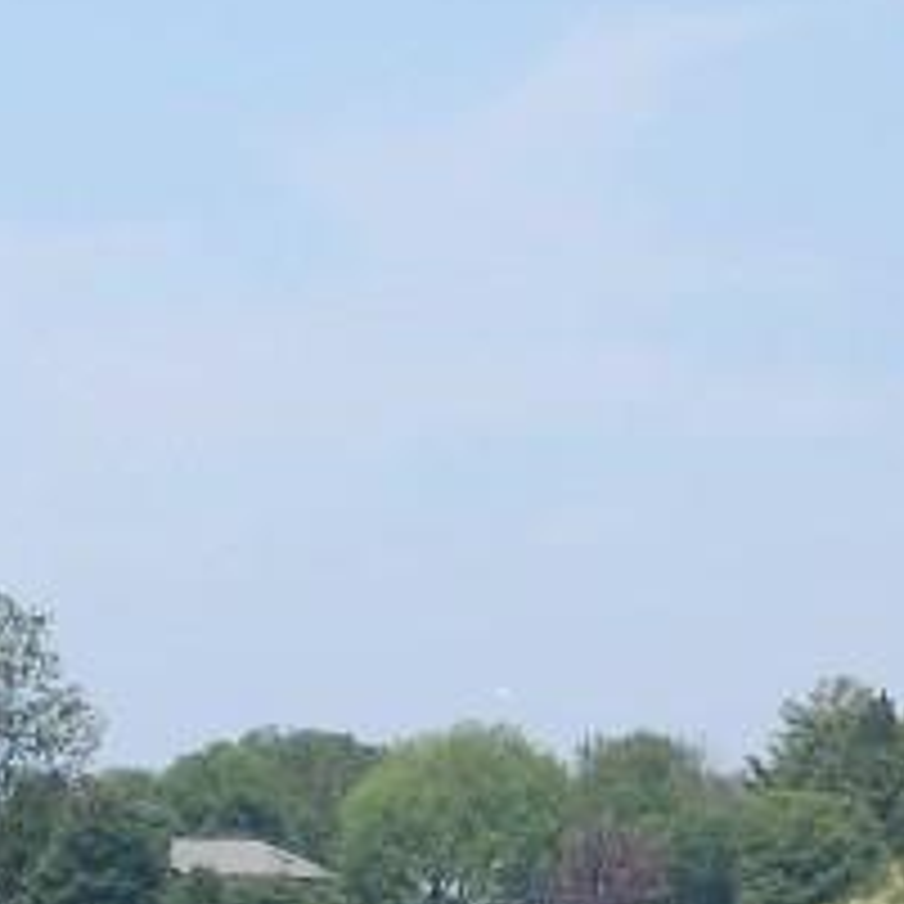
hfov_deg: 5.6
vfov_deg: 5.6
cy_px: 1428
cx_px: -121
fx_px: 9218
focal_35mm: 312
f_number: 9
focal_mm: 48
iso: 200
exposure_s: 1/320
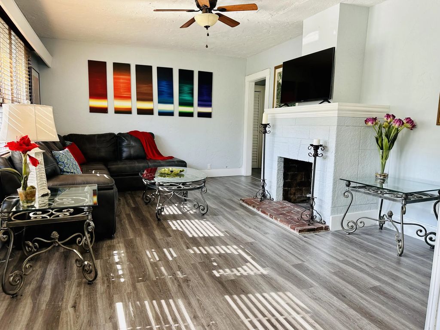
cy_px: 165
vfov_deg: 56.8
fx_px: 305
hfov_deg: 71.6
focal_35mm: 24
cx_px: 220
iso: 100
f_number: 1.78
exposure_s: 1/121
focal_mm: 6.86
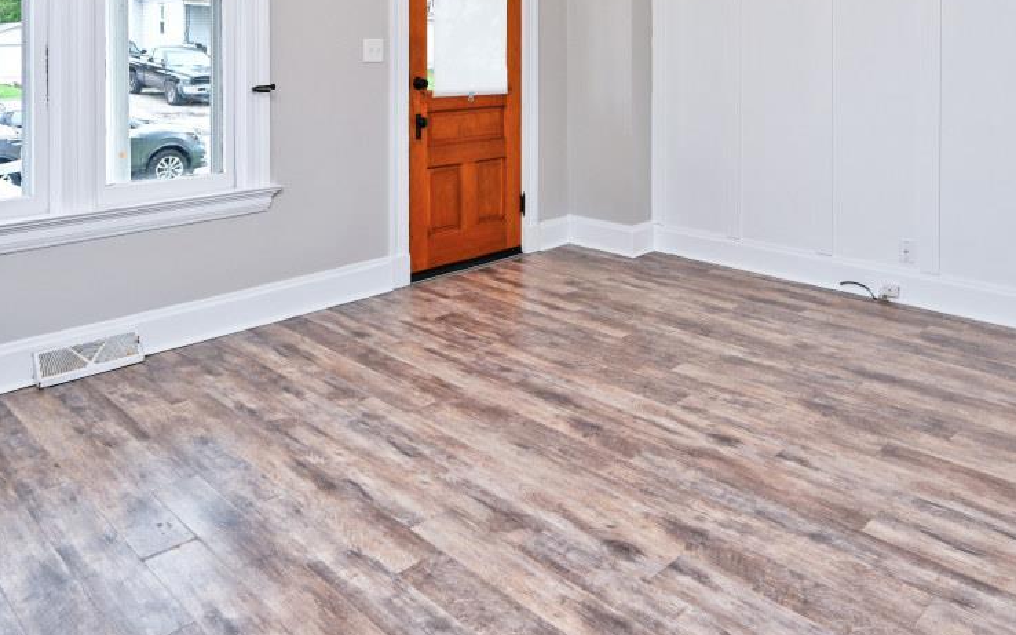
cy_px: 54
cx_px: 498
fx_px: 803
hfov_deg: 64.6
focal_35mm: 29
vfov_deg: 39.7
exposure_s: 1/60
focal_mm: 14
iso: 200
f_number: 4
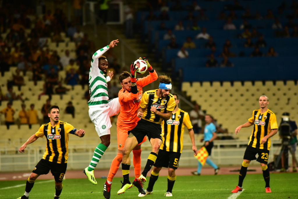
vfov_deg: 4.6
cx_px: 149
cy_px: 100
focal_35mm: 300
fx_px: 2485
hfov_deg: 6.9
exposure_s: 1/1250
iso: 4000
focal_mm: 300
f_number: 4
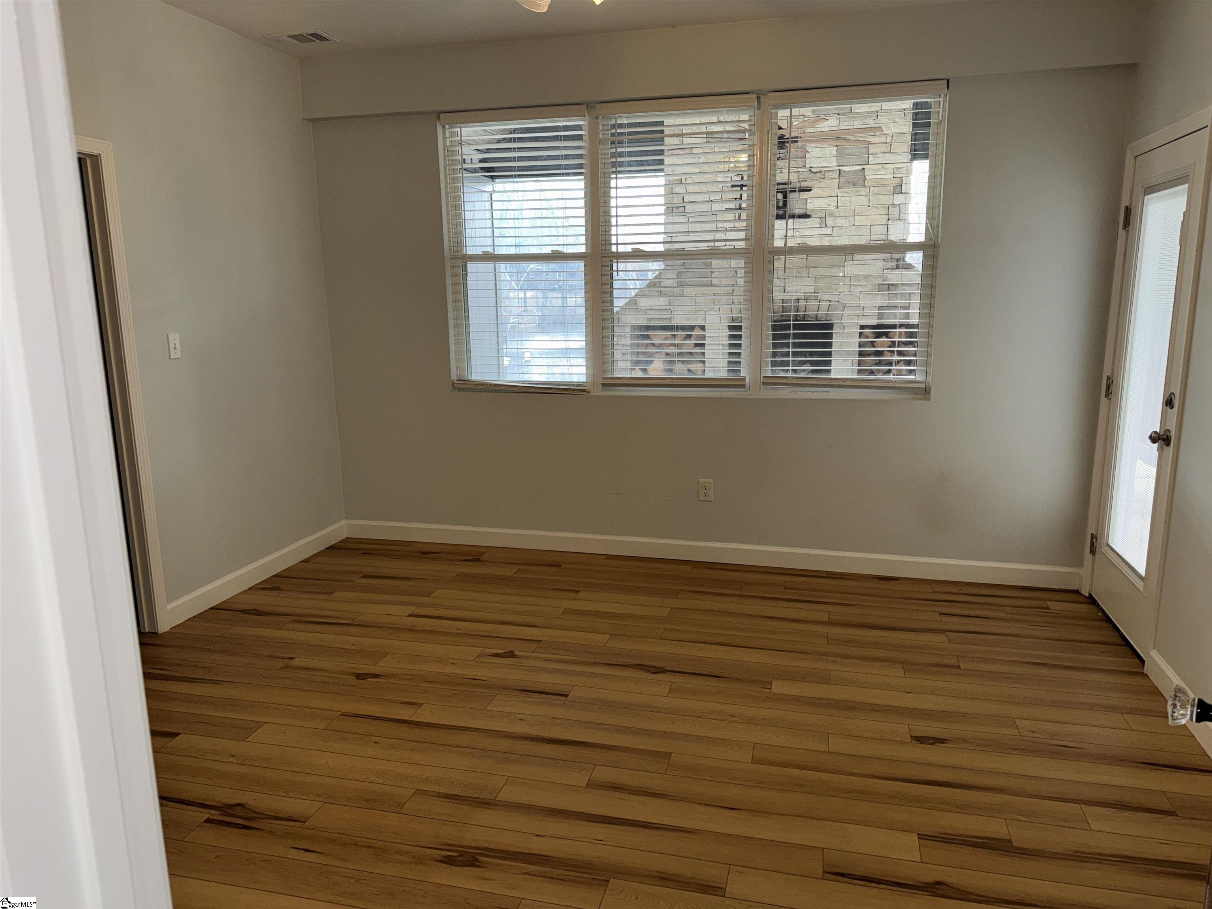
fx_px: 840
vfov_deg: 56.8
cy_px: 454
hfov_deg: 71.6
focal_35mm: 24
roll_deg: +1.2
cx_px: 606
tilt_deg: -11.5
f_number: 1.78
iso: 50
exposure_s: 1/40
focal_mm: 6.76
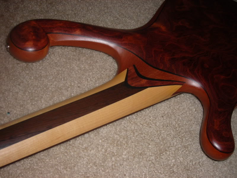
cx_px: 118
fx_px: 322
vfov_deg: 30.9
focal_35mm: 47
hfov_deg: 40.4
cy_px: 89
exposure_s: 1/60.1
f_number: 3.4
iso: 50
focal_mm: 7.8
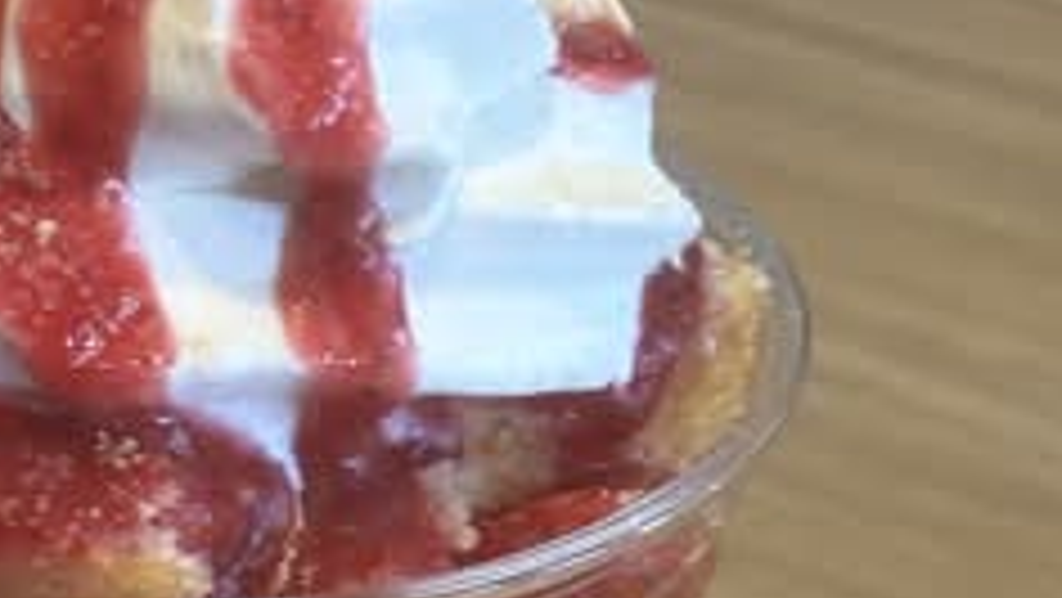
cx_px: 297
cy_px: 519
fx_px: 4958
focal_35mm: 176
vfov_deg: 6.9
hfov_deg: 12.2
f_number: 1.6
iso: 100
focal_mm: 5.96
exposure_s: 1/60
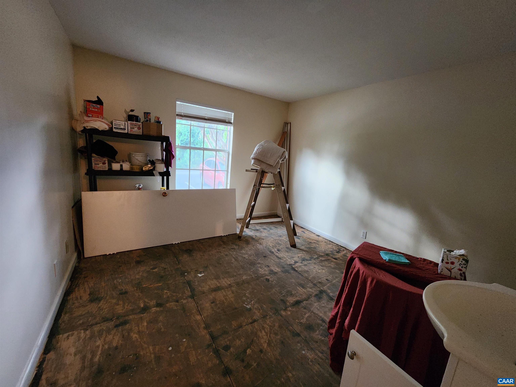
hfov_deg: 106.2
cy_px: 194
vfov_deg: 89.9
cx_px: 258
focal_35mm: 13
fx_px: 194
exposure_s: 1/30
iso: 640
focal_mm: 2.2
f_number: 2.2
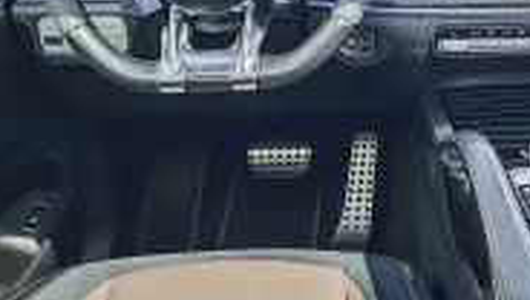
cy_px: 0
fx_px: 689
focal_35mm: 49
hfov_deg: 41.2
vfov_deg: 23.5
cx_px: 374
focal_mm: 6.55
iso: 160
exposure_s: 1/101
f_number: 1.6
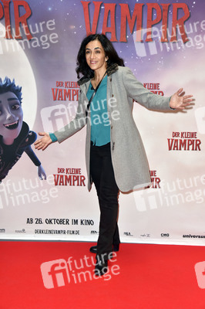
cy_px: 154
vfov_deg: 42.8
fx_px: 394
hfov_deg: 29.2
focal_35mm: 46
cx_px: 102
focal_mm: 46
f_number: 5.6
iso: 1250
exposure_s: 1/100
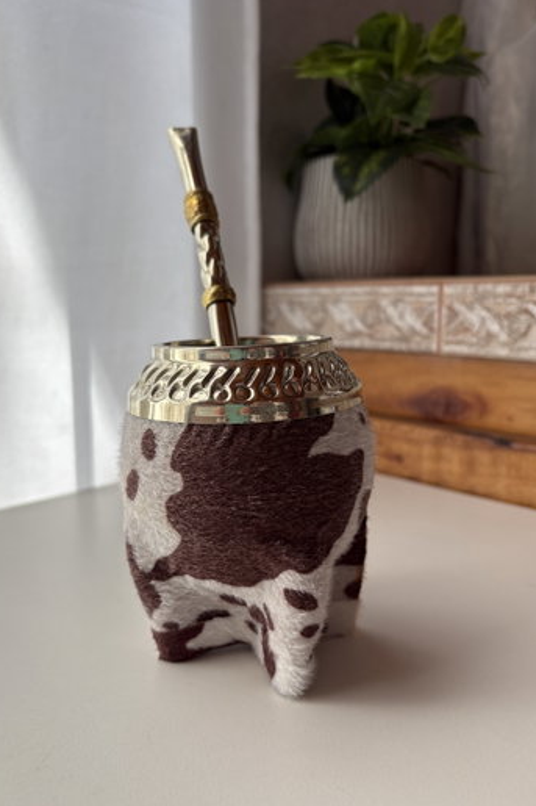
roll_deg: -0.9
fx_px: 626
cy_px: 411
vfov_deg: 65.5
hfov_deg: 46.3
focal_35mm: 28
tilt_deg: -9.9
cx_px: 242
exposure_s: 1/228
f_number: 1.6
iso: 40
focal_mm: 5.96
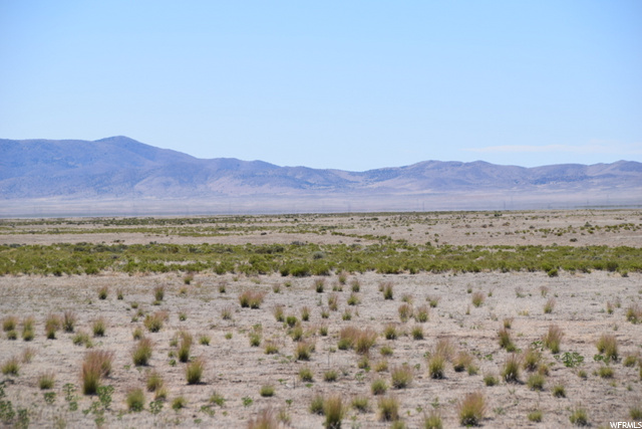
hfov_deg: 11.0
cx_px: 321
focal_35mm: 188
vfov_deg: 7.3
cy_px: 214
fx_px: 3344
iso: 200
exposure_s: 1/1000
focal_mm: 125
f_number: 7.1
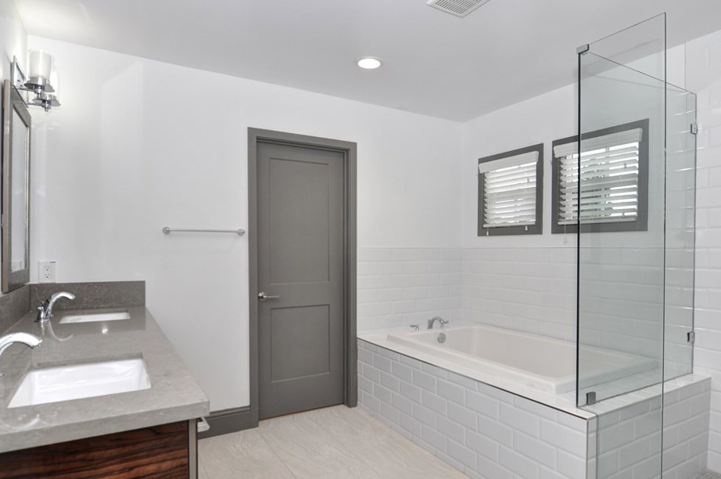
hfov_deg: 83.9
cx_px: 389
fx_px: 400
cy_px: 263
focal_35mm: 20
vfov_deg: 61.7
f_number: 7.1
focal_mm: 12
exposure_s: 1/60
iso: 400
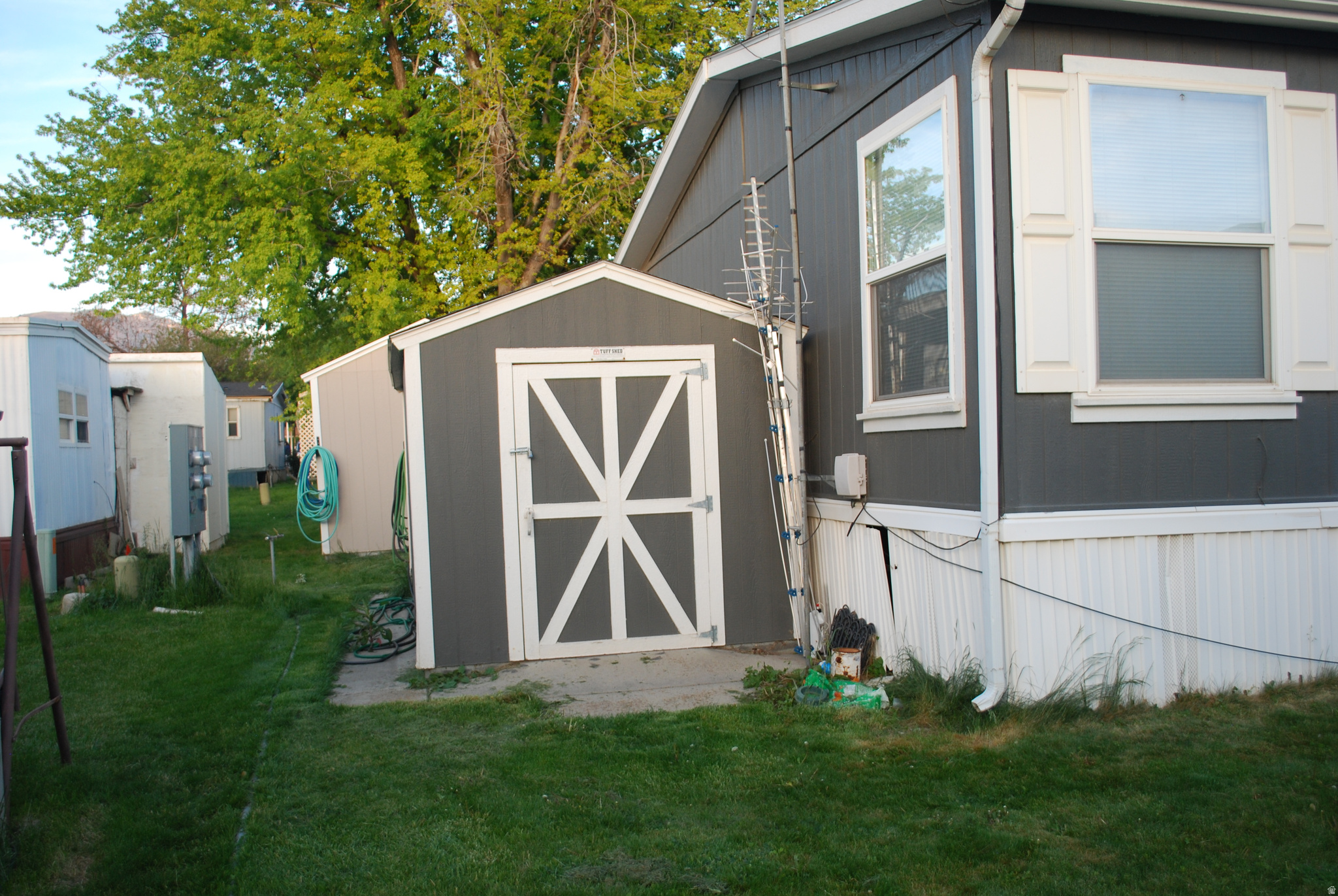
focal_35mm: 33
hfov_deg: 57.2
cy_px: 448
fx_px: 1228
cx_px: 669
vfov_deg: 40.1
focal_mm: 22
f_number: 4.5
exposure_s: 1/80
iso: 200
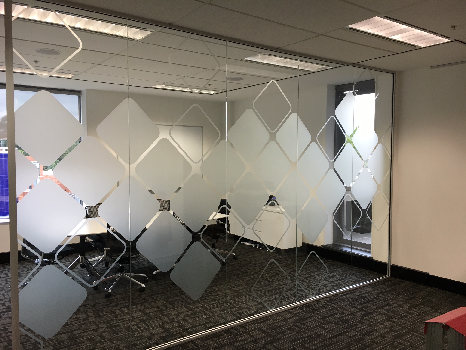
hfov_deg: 61.7
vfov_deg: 48.2
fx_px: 390
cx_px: 233
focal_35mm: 29
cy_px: 175
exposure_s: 1/33
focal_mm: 4.15
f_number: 2.2
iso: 40
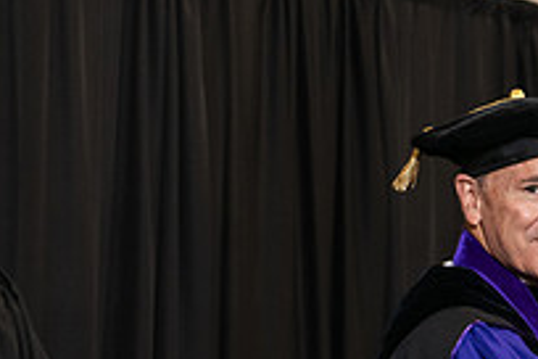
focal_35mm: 188
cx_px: 699
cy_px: 271
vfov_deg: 7.3
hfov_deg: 10.7
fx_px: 2809
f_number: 5
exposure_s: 1/125
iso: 1600
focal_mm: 66
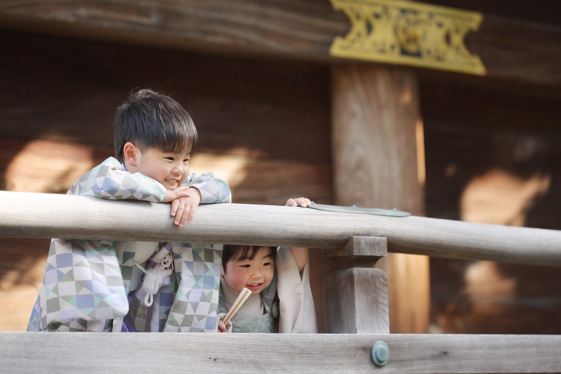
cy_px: 187
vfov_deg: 9.5
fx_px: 2259
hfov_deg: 14.2
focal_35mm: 145
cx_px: 280
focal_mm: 145
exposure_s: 1/3200
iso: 800
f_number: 2.8
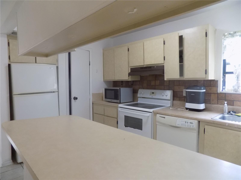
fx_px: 160
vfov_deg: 58.9
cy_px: 90
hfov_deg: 73.9
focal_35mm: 23
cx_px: 120
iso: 200
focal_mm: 4
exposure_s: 1/30
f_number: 3.1
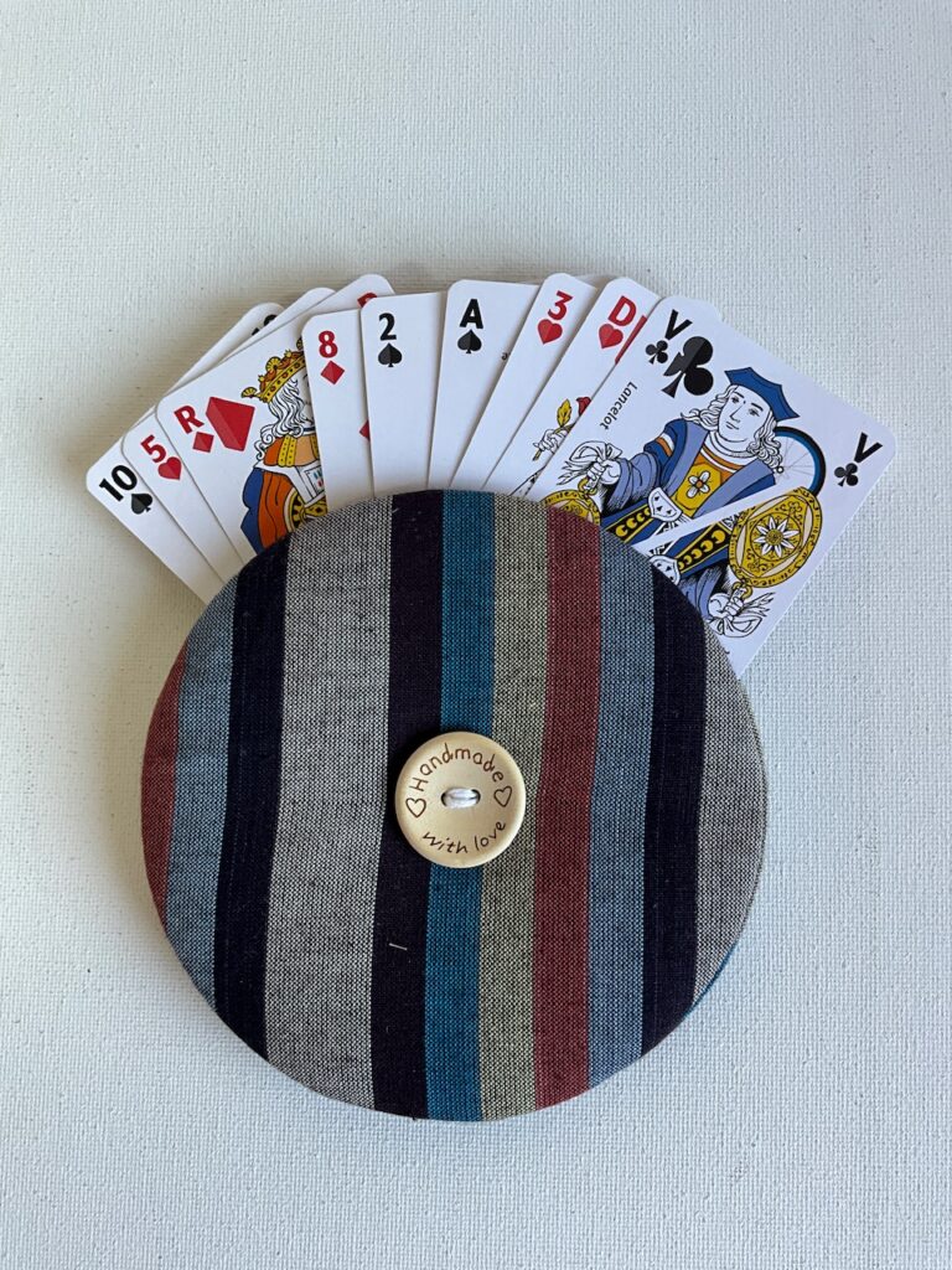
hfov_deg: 48.2
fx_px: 1063
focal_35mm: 29
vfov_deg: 61.7
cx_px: 476
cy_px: 635
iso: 40
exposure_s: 1/100
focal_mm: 3
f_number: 1.8
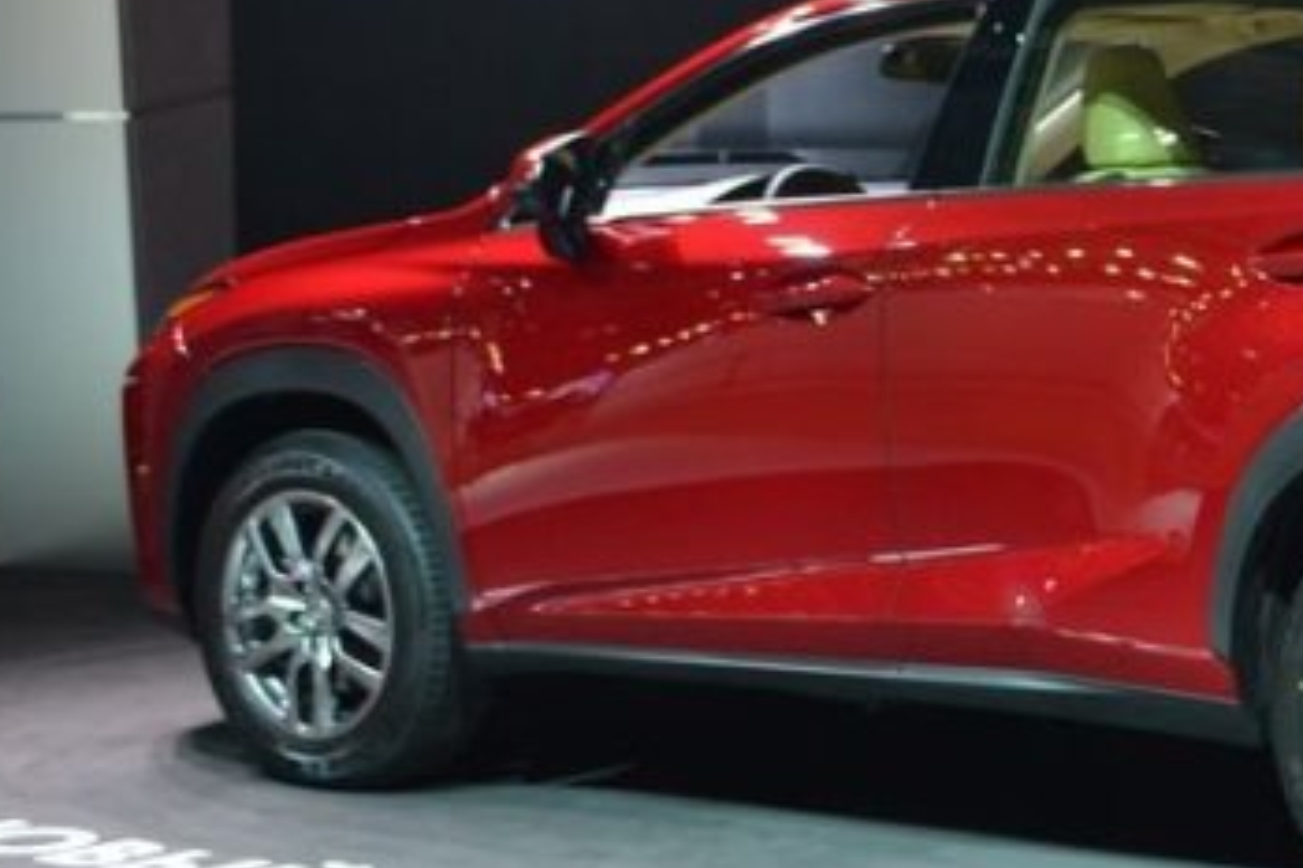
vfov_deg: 13.3
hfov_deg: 19.4
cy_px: 386
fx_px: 3726
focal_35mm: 103
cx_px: 1225
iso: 720
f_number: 4.5
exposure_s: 1/60
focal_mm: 30
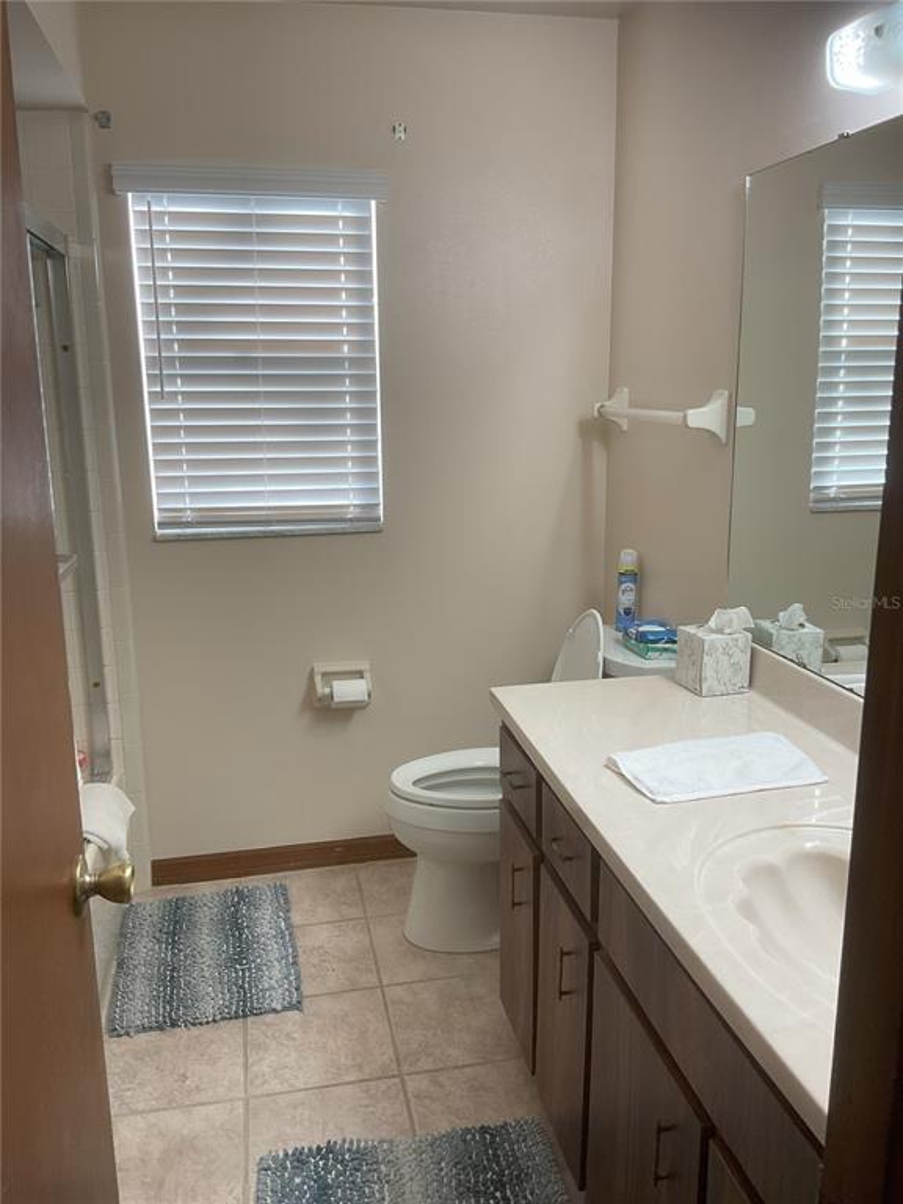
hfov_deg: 48.2
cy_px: 602
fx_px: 1009
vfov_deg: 61.7
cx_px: 452
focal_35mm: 29
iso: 64
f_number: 1.8
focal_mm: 3
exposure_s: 1/120
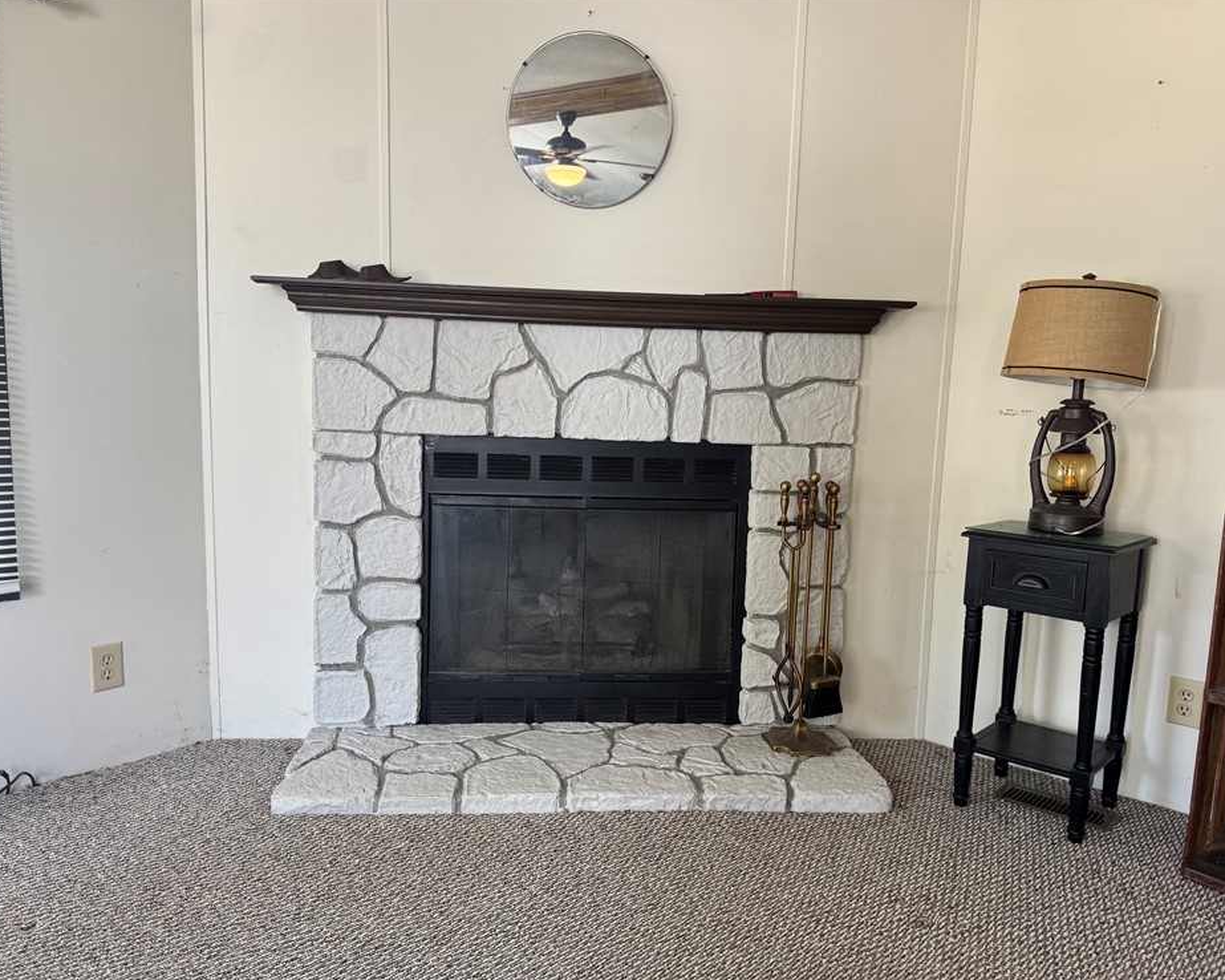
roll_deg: -1.3
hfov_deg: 66.0
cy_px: 503
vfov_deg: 54.9
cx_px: 620
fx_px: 942
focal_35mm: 26
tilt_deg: -8.3
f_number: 1.78
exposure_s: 1/120
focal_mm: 6.76
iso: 160
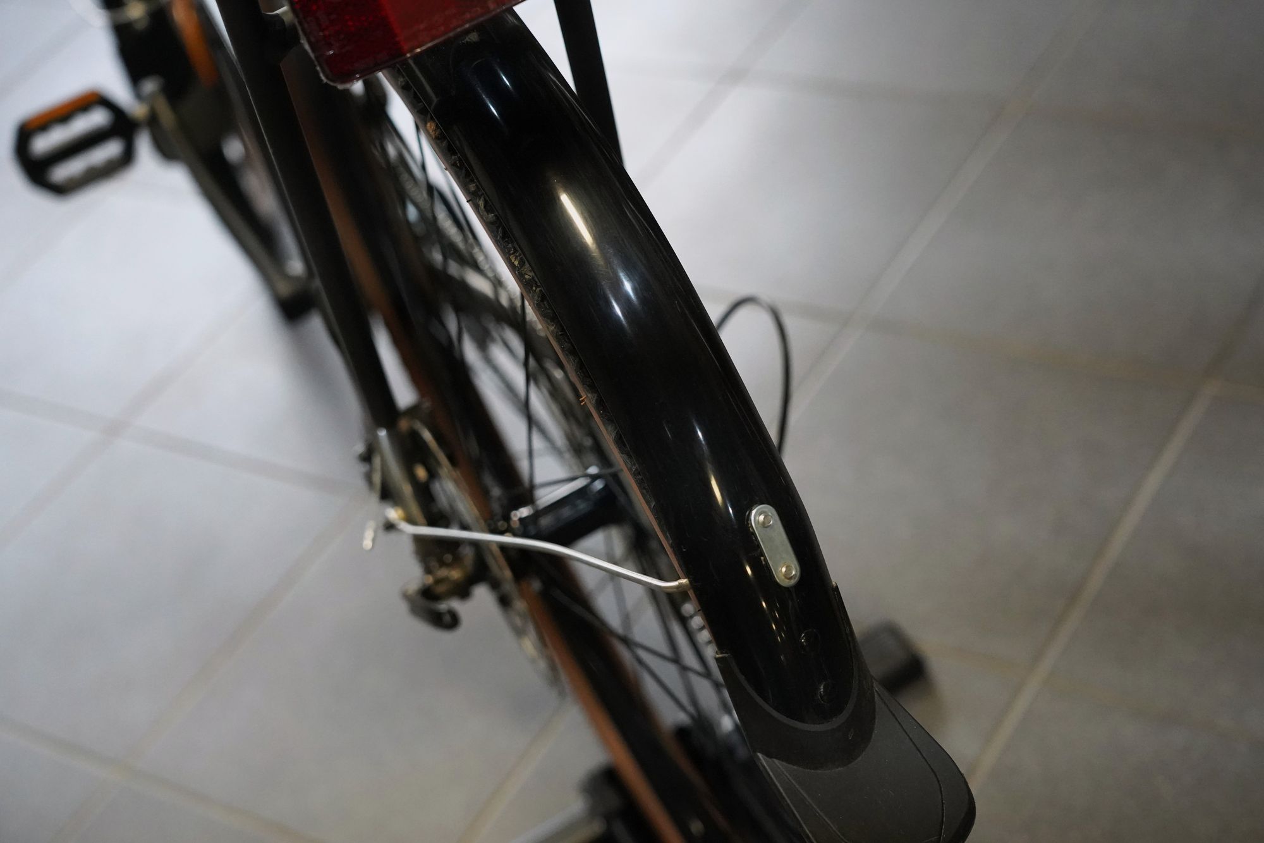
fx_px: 2106
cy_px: 422
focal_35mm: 60
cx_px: 632
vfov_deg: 22.6
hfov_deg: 33.4
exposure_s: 1/200
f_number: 5
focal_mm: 60
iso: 6400
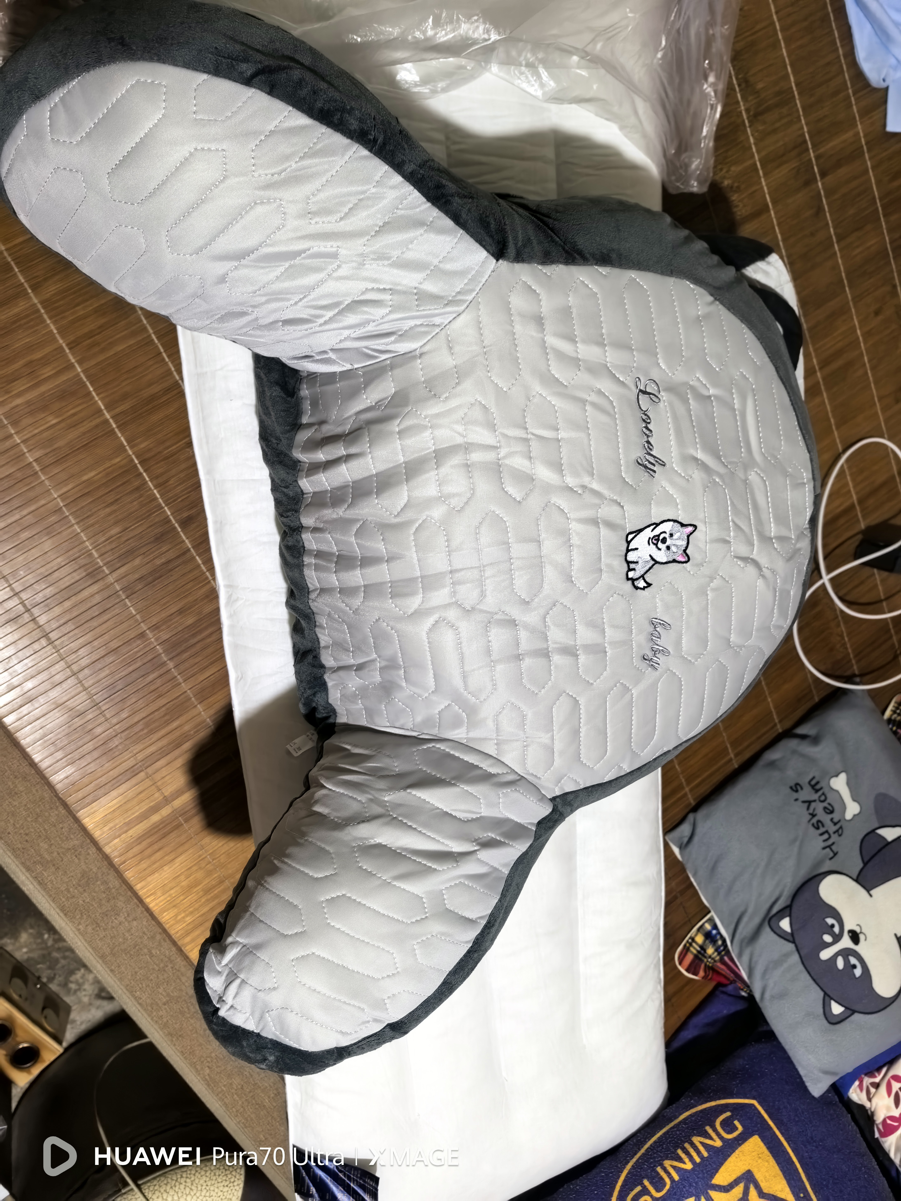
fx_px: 937
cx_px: 450
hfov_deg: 51.4
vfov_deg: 65.3
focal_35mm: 27
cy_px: 600
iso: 500
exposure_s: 1/33.3
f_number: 2
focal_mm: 8.5
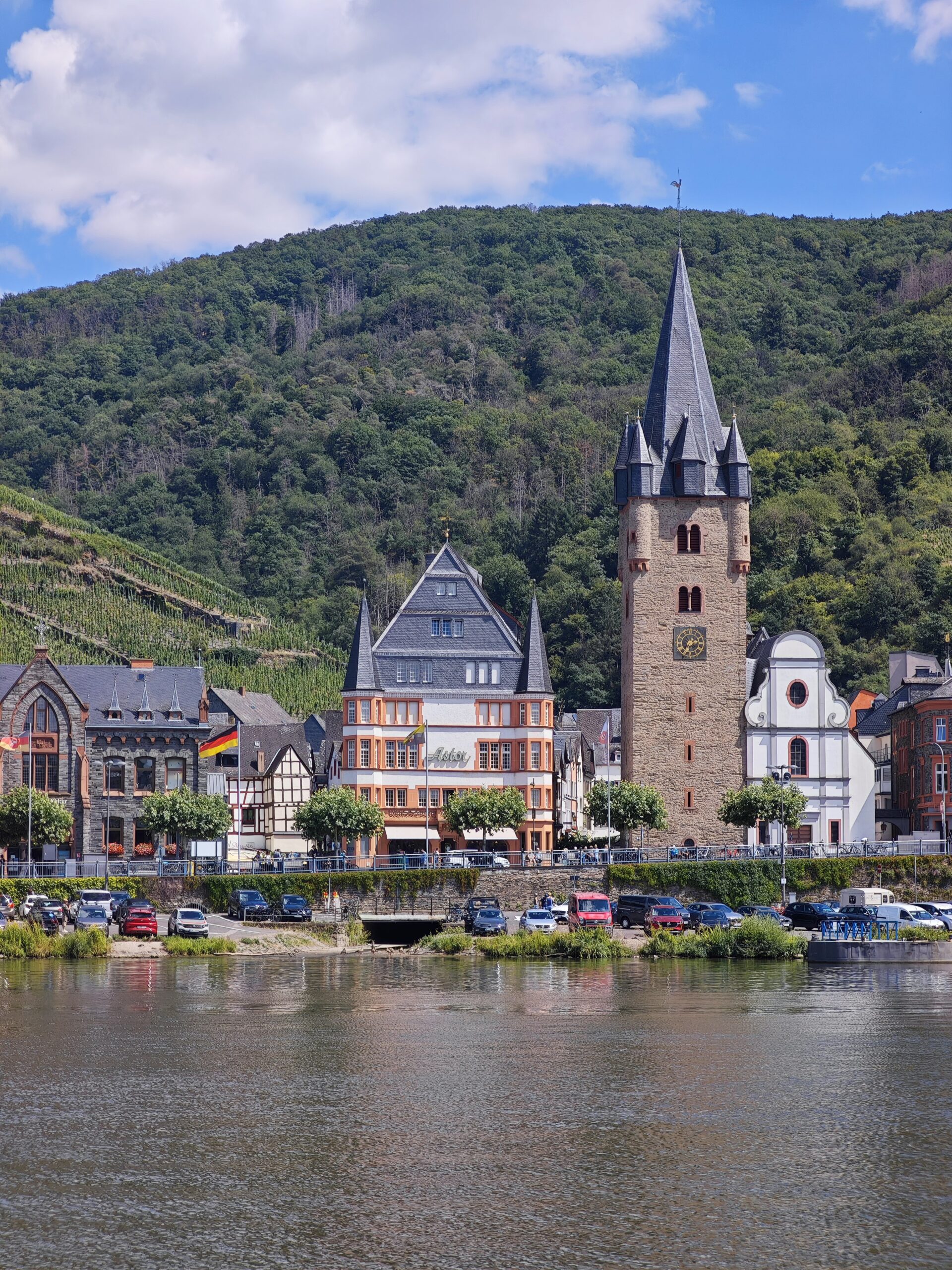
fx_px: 2750
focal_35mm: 75
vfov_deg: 26.0
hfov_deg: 19.6
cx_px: 476
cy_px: 635
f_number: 1.8
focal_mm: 12.28
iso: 50
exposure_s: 1/2889
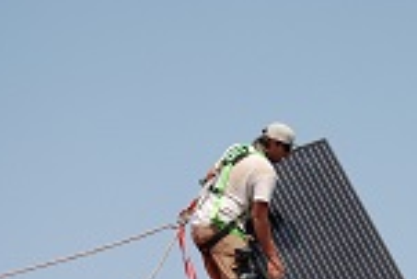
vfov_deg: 4.9
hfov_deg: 7.4
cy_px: 333
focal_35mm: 278
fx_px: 3223
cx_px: 295
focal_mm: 70
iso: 140
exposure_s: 1/500
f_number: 5.6
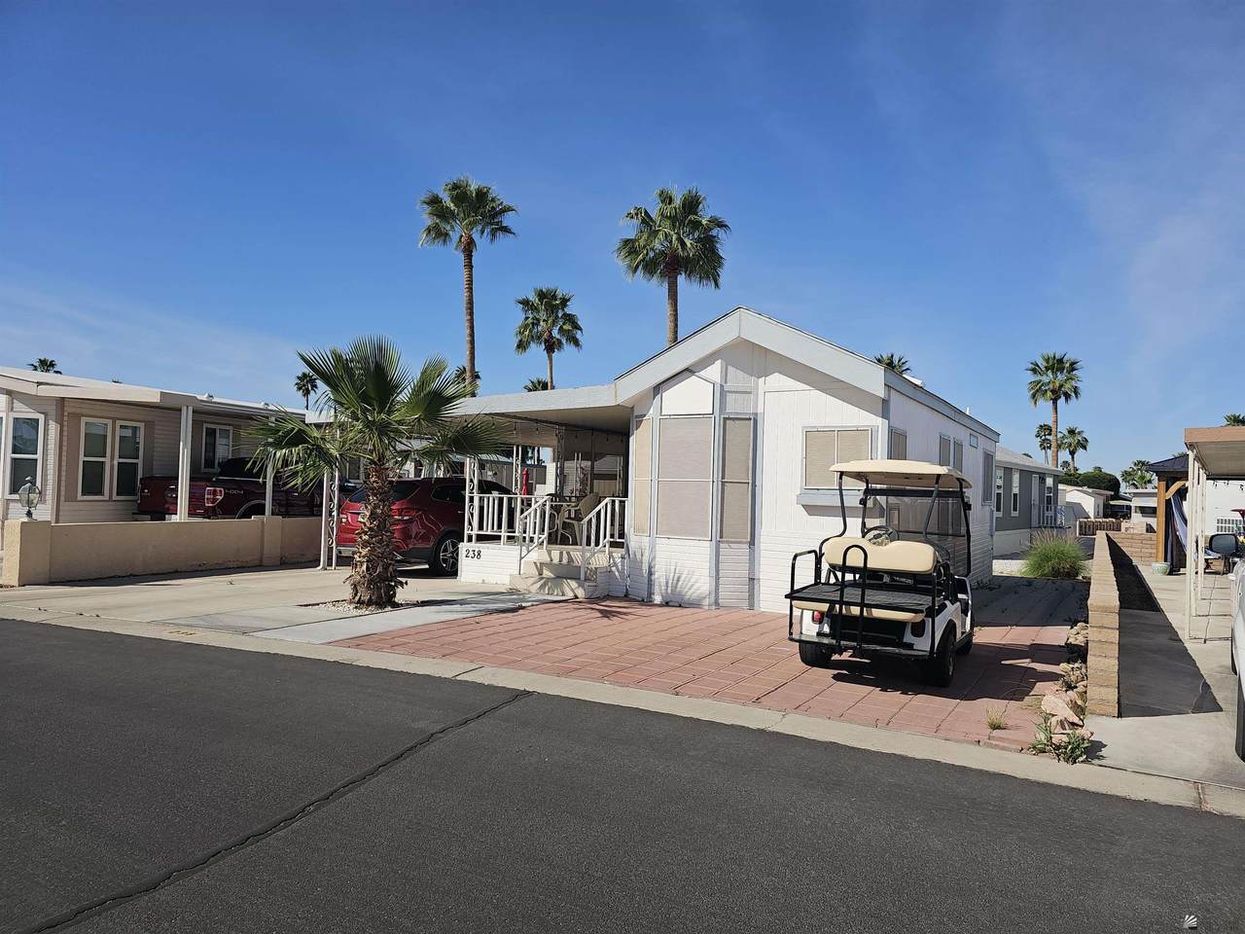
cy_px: 467
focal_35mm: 23
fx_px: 827
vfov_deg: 58.9
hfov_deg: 73.9
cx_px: 622
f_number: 1.7
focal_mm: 6.3
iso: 10
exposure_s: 1/1252
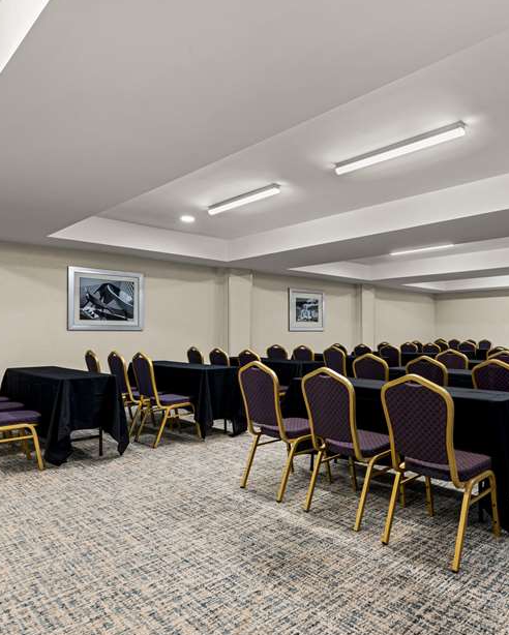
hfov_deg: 55.7
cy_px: 332
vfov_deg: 68.0
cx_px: 339
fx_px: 470
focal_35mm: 25
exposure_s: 1.6
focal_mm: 16
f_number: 11
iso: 320
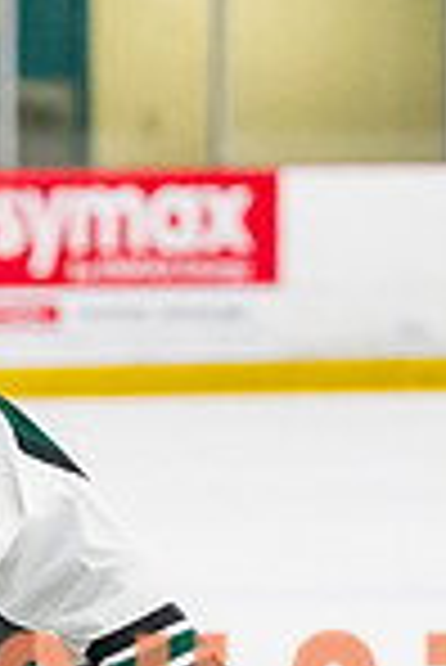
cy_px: 667
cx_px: -12
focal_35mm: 716
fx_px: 13274
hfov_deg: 1.9
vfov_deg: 2.9
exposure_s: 1/640
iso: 2000
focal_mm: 110
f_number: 3.2
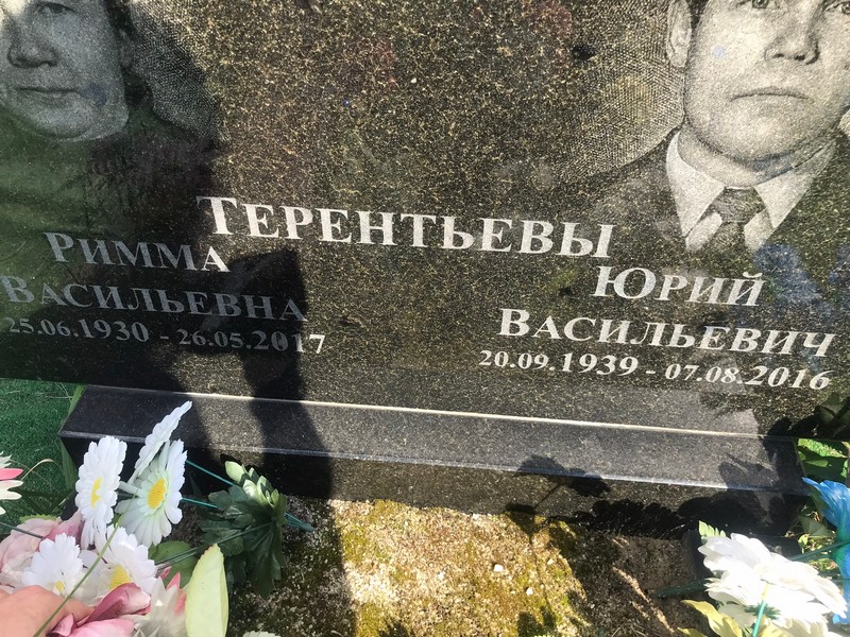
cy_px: 318
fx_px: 688
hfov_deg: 63.4
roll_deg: -0.9
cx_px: 425
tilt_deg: -42.5
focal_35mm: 28
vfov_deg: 49.7
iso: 20
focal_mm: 3.99
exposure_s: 1/736
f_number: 1.8
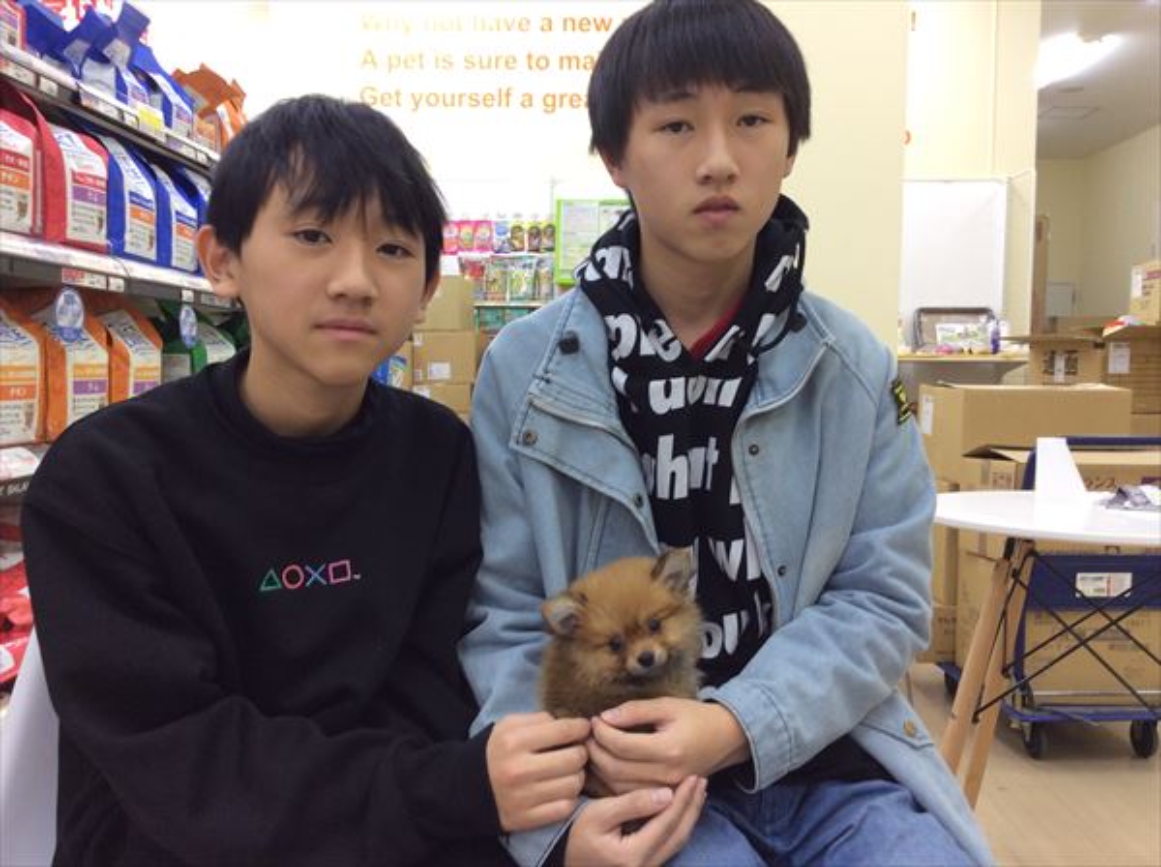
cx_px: 580
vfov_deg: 44.0
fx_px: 1072
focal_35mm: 32
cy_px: 434
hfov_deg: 56.9
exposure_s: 1/24
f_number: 2.4
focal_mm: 3.3
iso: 50
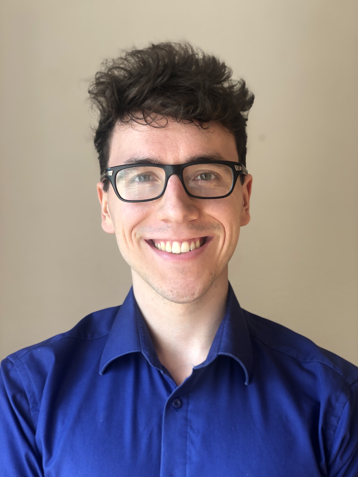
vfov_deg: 36.8
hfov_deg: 28.0
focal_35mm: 52
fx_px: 717
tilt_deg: -5.7
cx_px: 179
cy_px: 238
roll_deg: -0.2
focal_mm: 6
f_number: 2.4
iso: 16
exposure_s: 1/40
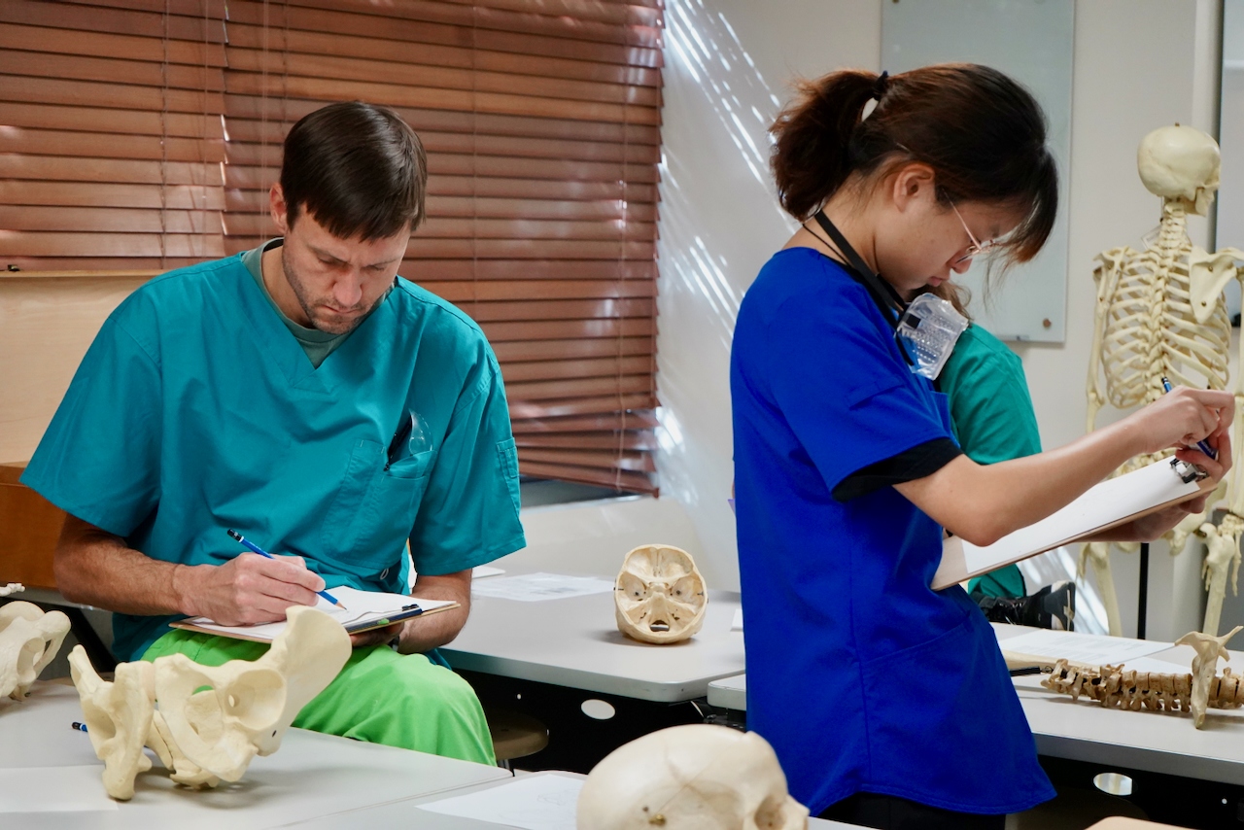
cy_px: 415
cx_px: 622
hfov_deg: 28.8
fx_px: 2419
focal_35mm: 70
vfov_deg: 19.5
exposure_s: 1/160
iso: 5000
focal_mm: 70
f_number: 5.6
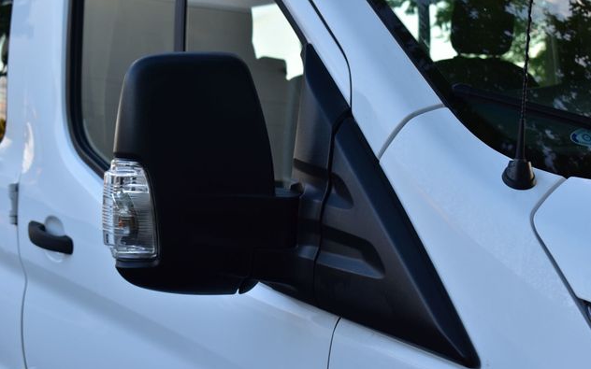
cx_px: 298
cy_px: 198
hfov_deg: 31.5
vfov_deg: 20.0
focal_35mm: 65
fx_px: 1047
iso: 400
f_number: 8
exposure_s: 1/50
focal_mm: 42
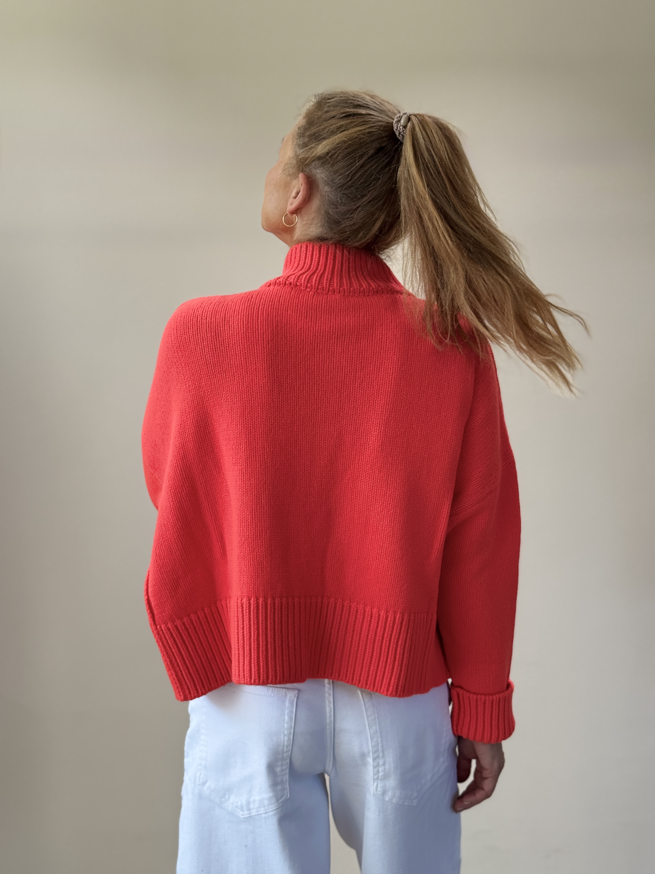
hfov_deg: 30.3
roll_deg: +0.1
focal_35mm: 48
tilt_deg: -5.9
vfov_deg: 39.7
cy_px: 437
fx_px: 1211
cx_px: 328
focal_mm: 6.76
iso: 64
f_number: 1.78
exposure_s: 1/170
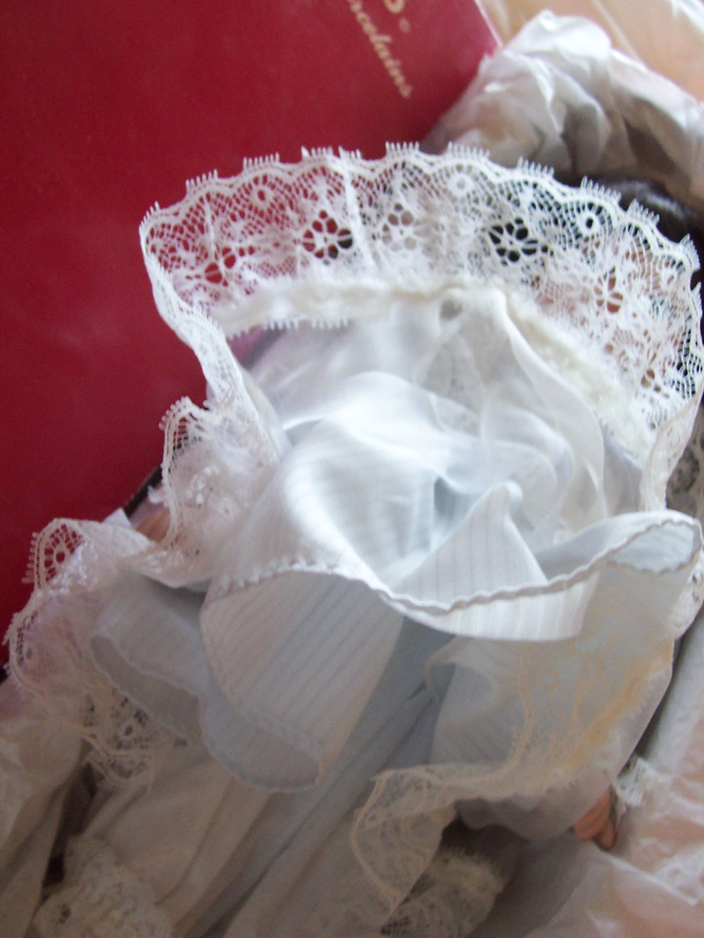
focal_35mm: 37
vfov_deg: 50.1
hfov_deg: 38.7
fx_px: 1003
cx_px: 352
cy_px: 469
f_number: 2.8
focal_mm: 5.6
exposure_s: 1/15
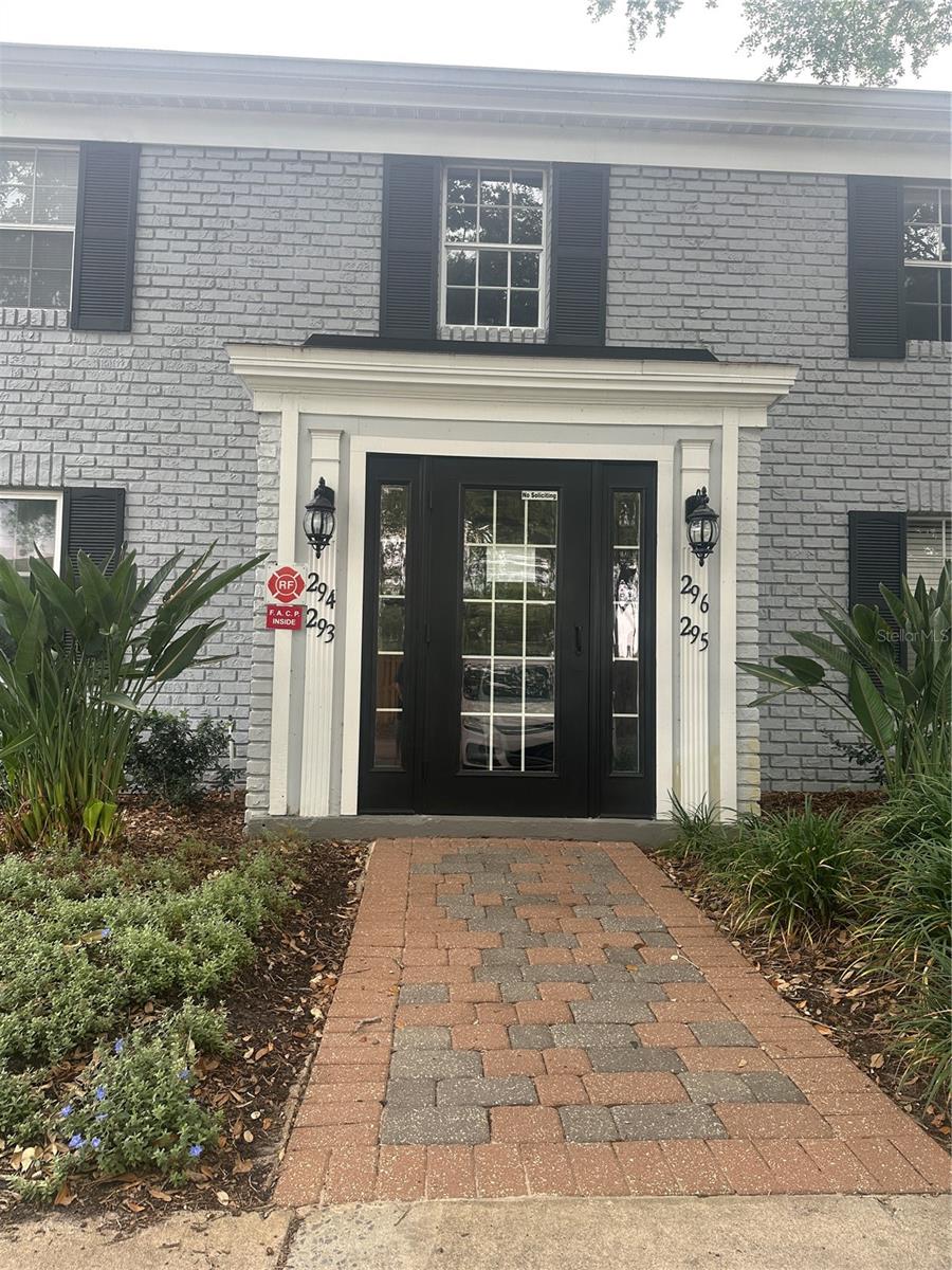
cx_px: 476
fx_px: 880
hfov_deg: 56.8
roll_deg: -1.8
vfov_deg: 71.6
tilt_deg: +5.1
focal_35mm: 24
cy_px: 635
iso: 80
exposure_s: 1/276
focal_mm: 6.86
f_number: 1.78
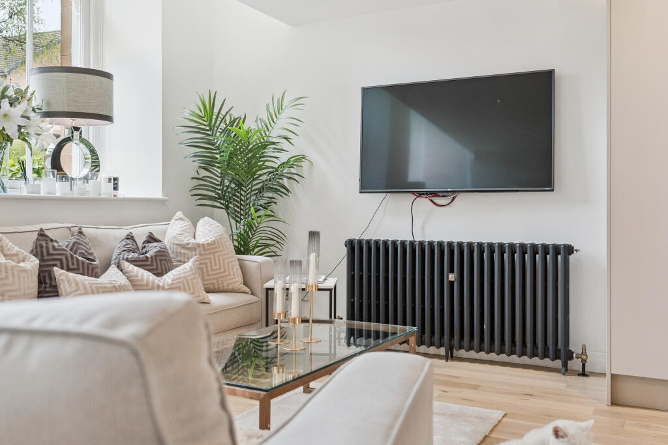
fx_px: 594
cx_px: 334
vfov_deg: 41.1
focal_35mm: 32
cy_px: 222
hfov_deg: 58.7
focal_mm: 21.7
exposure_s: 1/400
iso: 320
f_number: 2.8
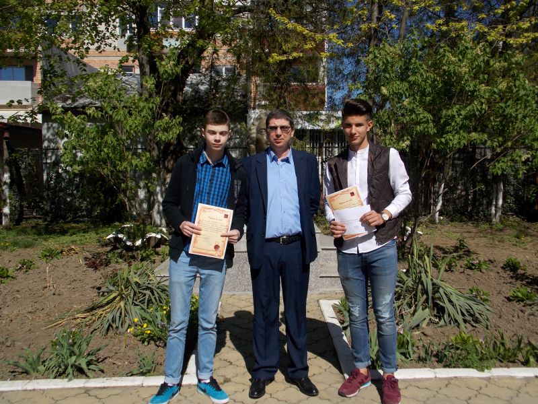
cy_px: 202
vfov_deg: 46.8
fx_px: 466
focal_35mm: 30
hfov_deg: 60.0
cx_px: 269
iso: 80
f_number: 10.6
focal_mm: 5.3
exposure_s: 1/160
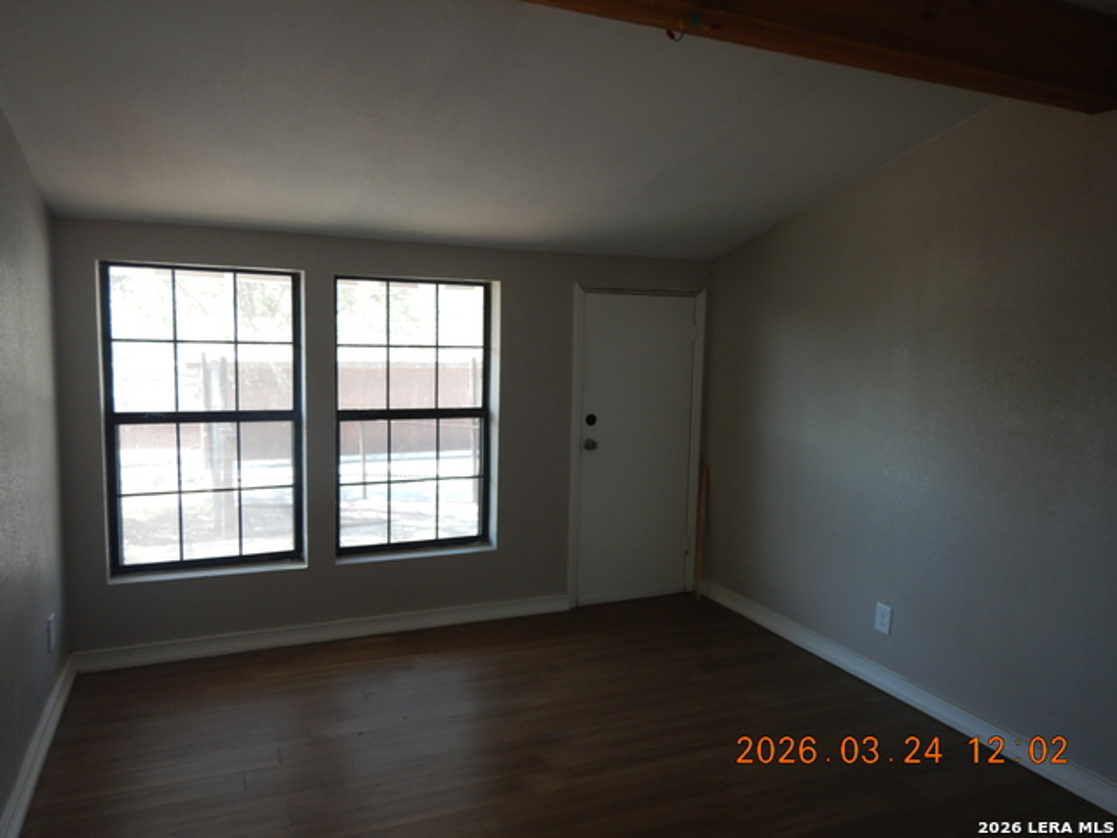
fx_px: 774
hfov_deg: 71.6
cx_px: 558
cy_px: 419
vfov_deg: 56.8
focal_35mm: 24
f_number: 2.8
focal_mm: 4.3
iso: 125
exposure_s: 1/40
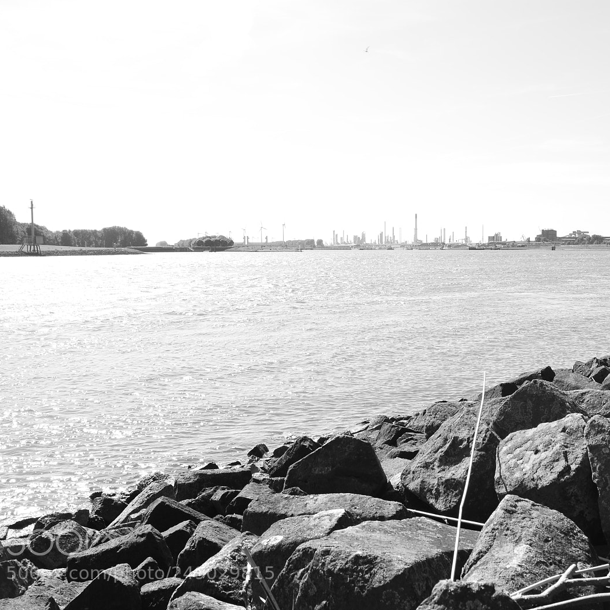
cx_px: 436
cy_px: 309
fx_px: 698
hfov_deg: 46.0
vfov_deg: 47.2
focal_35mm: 35
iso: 100
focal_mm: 18
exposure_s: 1/80
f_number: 11
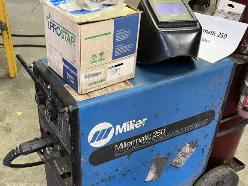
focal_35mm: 43
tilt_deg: -40.7
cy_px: 123
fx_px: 308
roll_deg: -1.5
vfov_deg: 33.3
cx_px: 103
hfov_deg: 43.7
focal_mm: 5.7
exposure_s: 1/60
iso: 250
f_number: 1.5
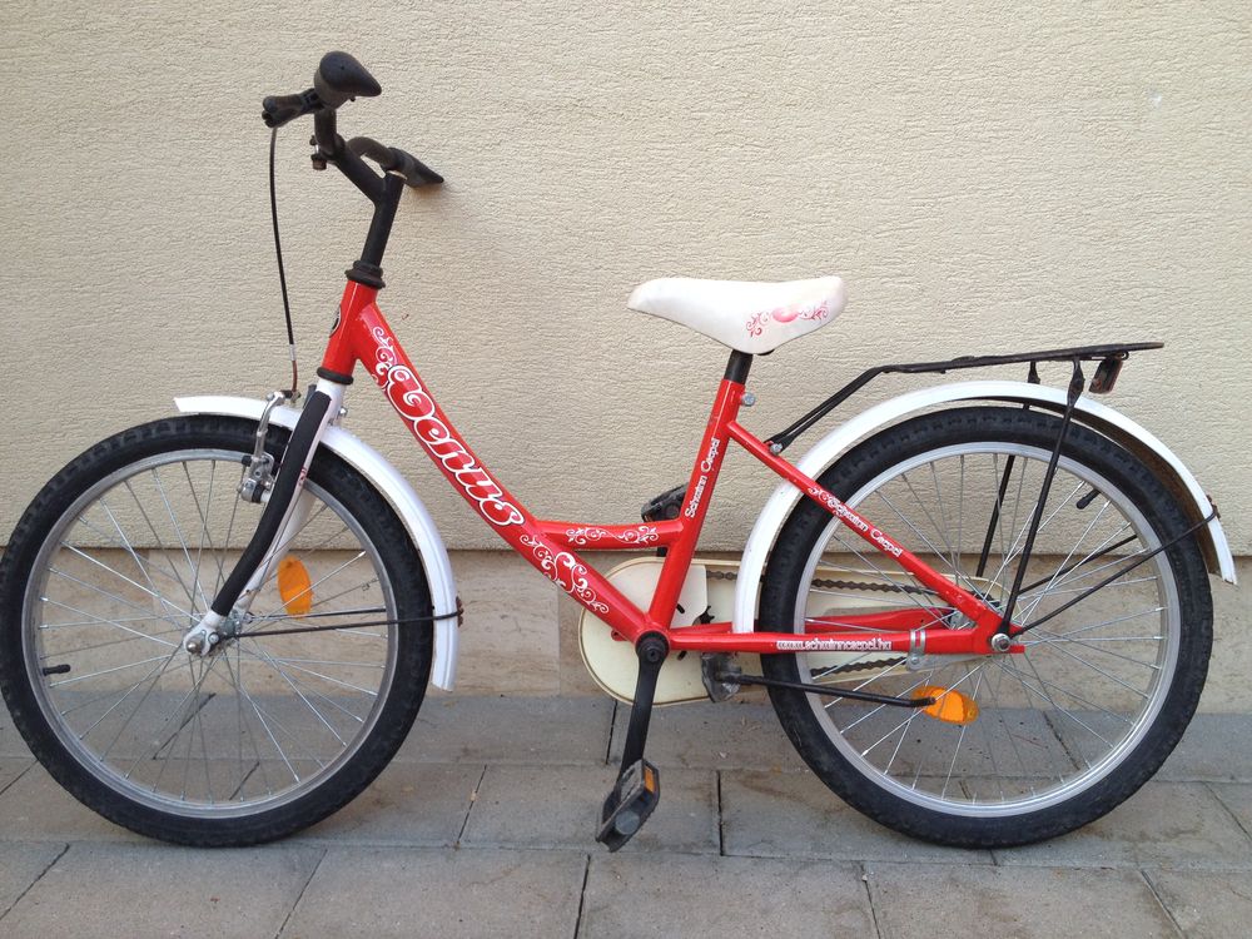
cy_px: 470
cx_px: 626
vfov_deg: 40.7
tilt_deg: -12.6
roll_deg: +0.9
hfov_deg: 52.6
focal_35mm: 35
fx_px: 1266
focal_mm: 4.28
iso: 50
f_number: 2.4
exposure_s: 1/120
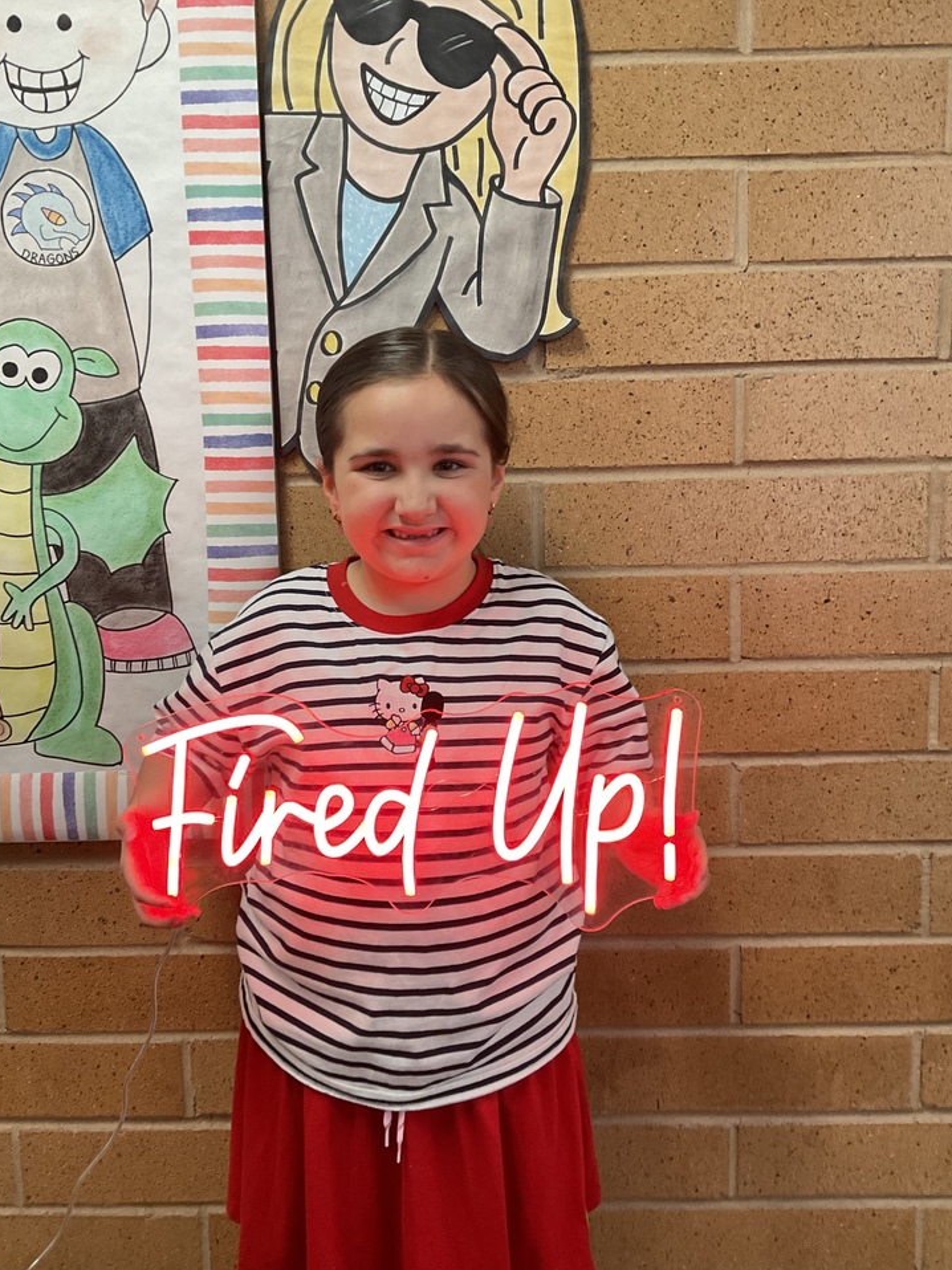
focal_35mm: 31
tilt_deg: -5.5
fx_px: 1137
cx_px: 452
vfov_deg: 58.4
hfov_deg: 45.4
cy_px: 614
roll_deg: +1.0
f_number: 1.8
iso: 160
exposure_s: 1/60
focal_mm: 3
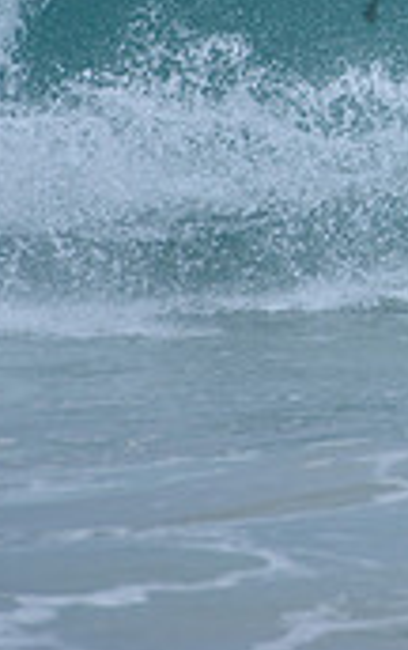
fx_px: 30428
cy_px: -70
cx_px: 737
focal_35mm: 1716
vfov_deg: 1.2
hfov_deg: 0.8
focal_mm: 500
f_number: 5.6
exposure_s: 1/800
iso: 200
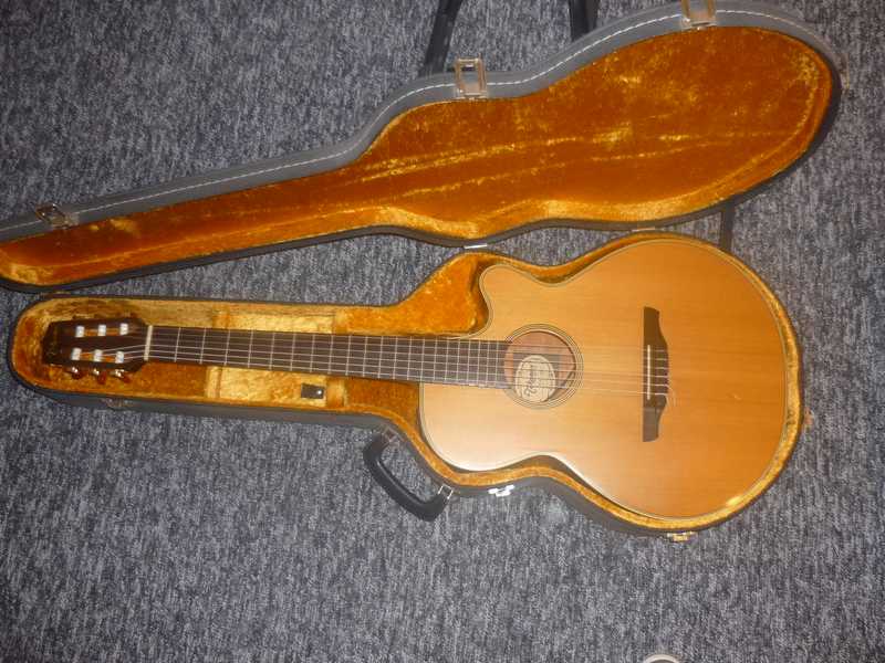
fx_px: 844
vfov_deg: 42.9
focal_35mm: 33
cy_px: 332
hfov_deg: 55.4
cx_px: 442
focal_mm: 5.5
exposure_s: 1/30
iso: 100
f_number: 2.8
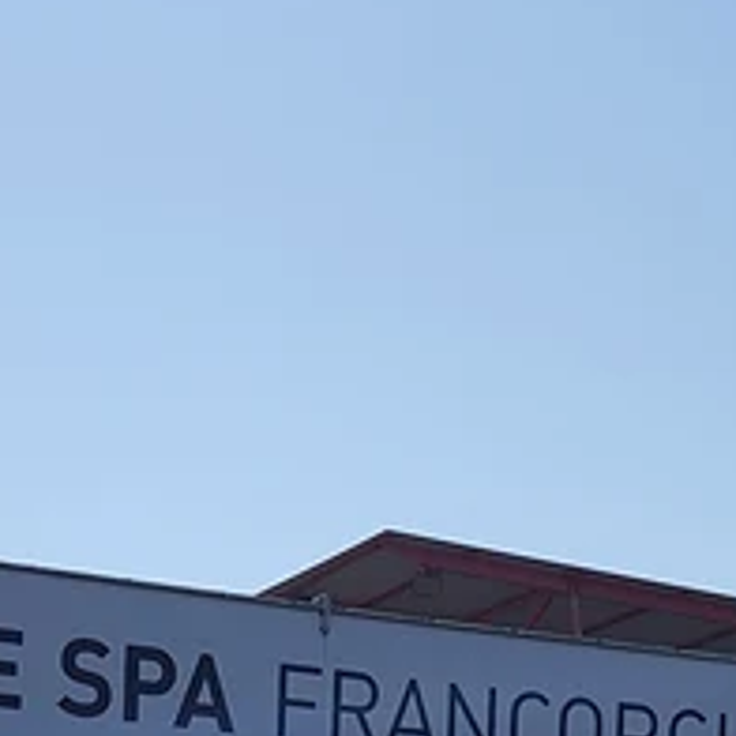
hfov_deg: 18.5
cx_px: 282
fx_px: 2261
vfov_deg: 16.9
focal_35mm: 94
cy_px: 1074
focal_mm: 4.3
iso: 40
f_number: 1.7
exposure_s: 1/3112
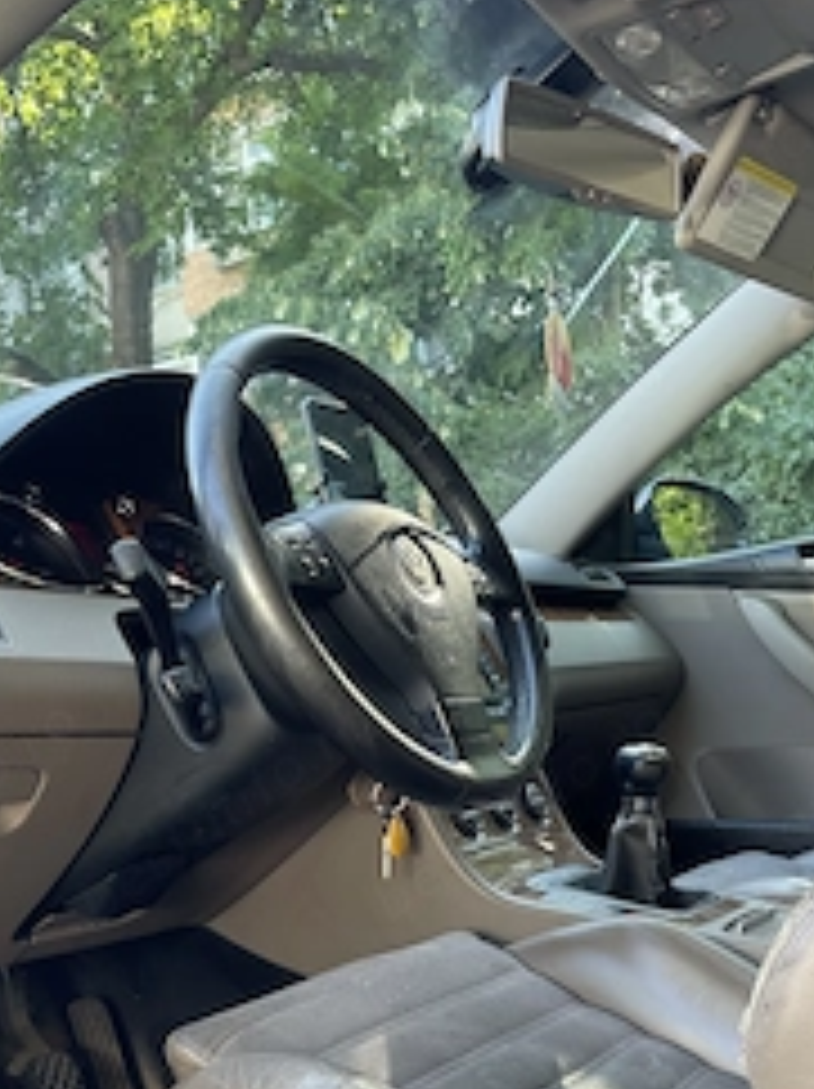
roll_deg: +4.0
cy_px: 891
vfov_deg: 41.7
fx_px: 1351
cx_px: 400
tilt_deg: -6.5
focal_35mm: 43
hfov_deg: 33.5
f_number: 1.6
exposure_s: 1/121
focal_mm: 4.2
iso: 100
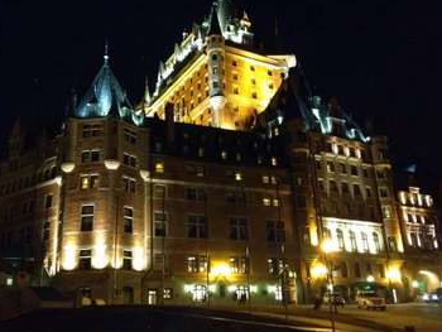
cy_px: 164
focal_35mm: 40
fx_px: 511
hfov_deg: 46.7
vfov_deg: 36.0
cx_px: 194
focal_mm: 4.28
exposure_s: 1/16
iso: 800
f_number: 2.4
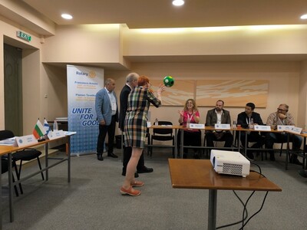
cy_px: 115
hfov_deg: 73.9
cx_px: 154
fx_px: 204
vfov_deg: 58.9
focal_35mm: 23
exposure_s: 1/100
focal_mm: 6.14
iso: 400
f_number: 1.65
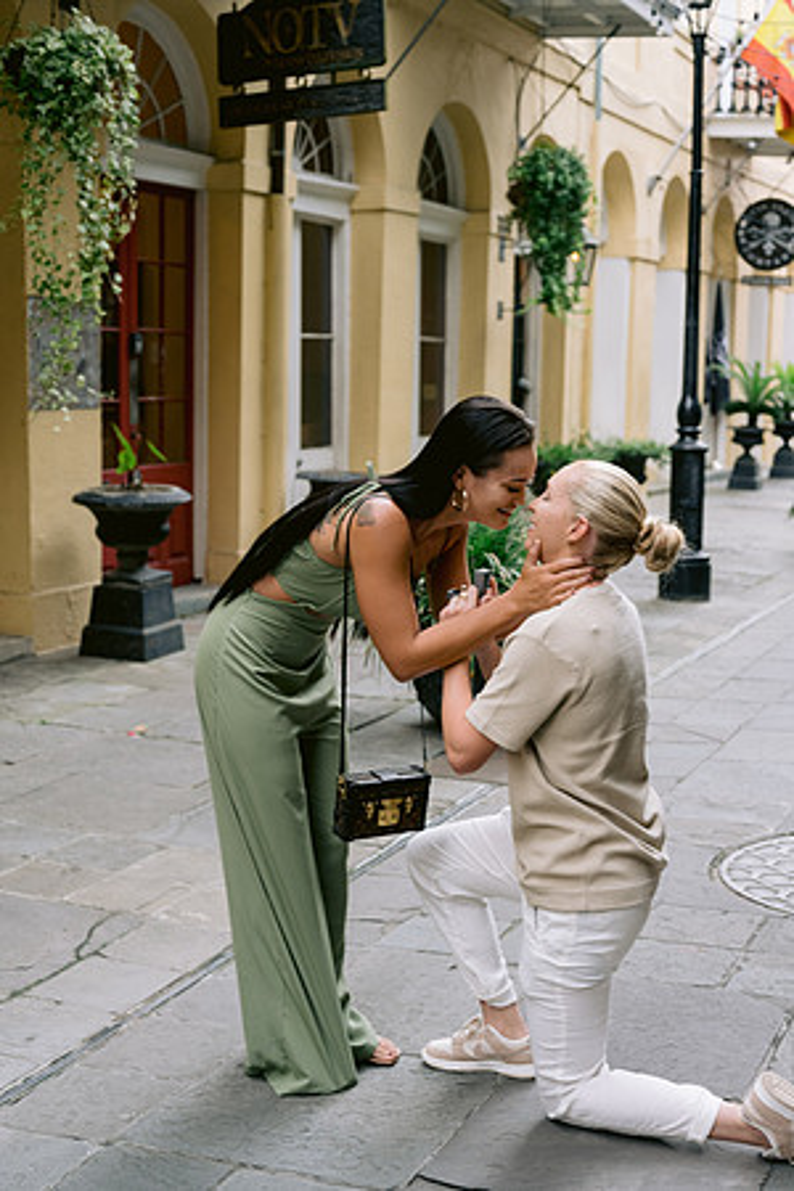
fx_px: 1654
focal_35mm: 50
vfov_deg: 39.6
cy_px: 596
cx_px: 397
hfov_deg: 27.0
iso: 640
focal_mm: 50
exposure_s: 1/160
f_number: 4
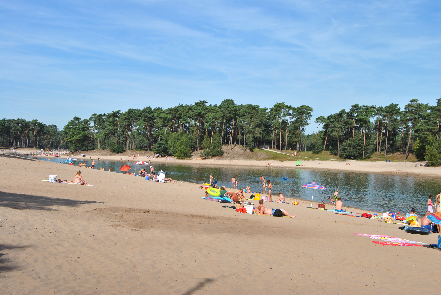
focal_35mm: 51
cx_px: 220
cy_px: 148
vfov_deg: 26.6
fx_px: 625
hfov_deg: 38.8
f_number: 8
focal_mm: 34
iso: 100
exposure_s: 1/250
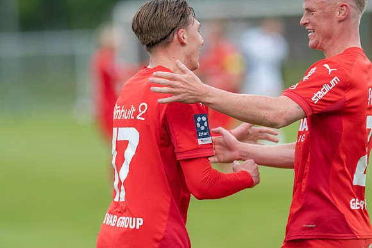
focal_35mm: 450
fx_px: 4651
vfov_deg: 3.1
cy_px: 124
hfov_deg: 4.6
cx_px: 186
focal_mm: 300
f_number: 3.2
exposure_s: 1/1600
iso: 500
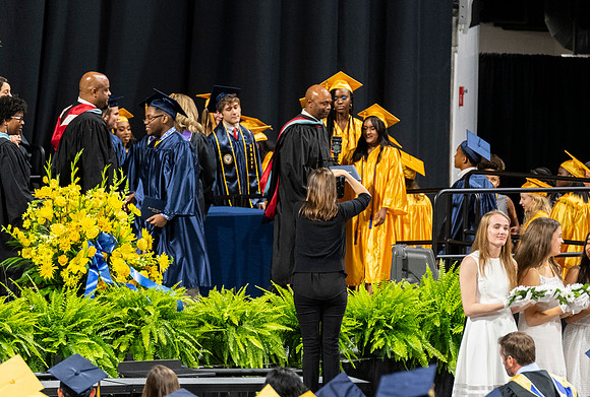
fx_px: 5548
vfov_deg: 4.1
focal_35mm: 337
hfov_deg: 6.1
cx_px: 369
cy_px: 202
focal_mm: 190
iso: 2000
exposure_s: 1/200
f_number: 4
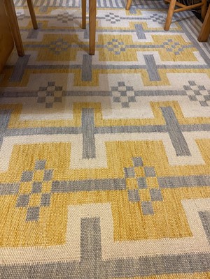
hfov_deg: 53.1
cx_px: 105
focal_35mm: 26
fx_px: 210
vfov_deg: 67.3
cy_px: 140
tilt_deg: -47.5
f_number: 1.8
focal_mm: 4.25
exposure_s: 1/50
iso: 125
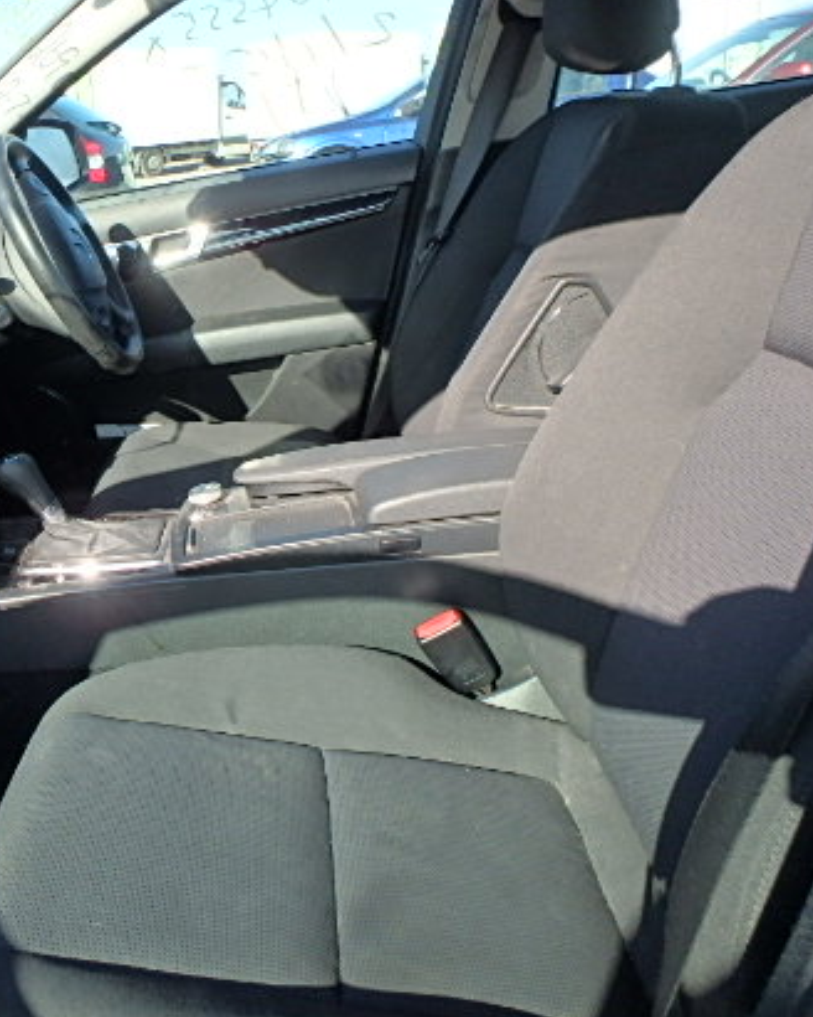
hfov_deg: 41.3
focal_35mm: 32
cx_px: 47
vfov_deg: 55.6
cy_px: 464
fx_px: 962
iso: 125
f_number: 3.5
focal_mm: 3.7
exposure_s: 1/320
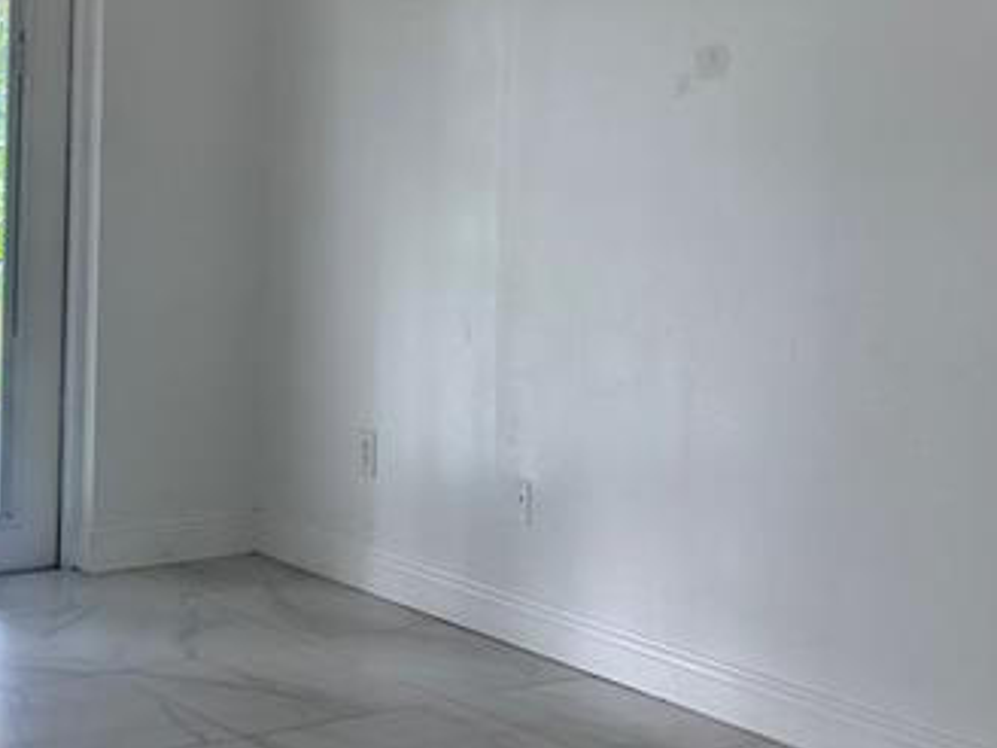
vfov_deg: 19.3
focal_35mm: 75
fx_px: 2160
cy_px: 70
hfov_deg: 25.7
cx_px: 252
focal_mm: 6.76
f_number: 1.78
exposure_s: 1/156
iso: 100
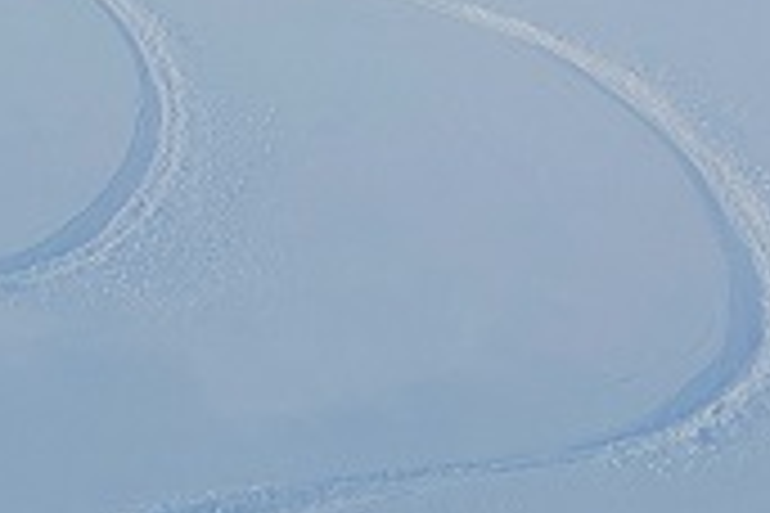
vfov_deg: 11.7
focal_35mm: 117
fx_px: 2502
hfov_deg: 17.3
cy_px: 81
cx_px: 99
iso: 58
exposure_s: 1/1919
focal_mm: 6.81
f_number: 1.85
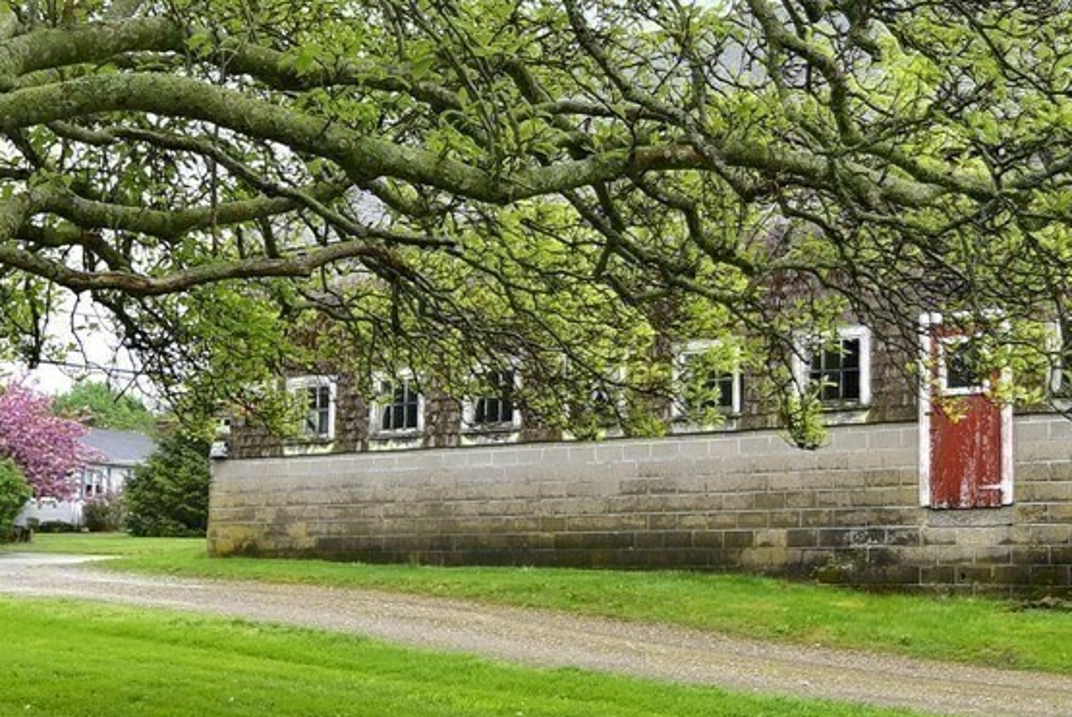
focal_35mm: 59
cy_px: 192
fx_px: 1758
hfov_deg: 33.8
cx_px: 616
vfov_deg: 22.8
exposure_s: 1/125
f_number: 5.6
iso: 400
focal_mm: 16
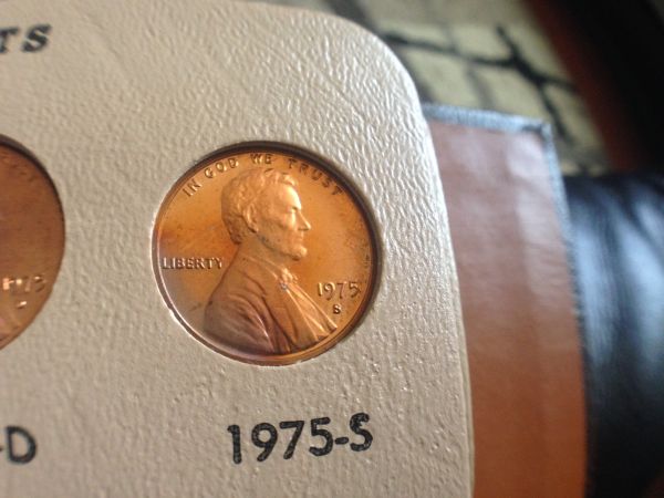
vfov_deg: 42.9
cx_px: 332
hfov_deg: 55.4
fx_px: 633
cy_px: 249
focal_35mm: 33
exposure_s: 1/20
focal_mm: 4.12
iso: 200
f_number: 2.4
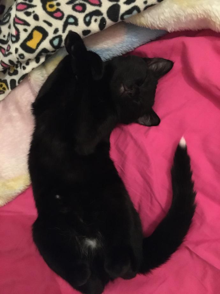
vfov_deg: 61.7
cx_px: 110
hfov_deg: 48.2
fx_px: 246
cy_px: 147
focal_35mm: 29
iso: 1600
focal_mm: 4.15
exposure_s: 1/17
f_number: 2.2
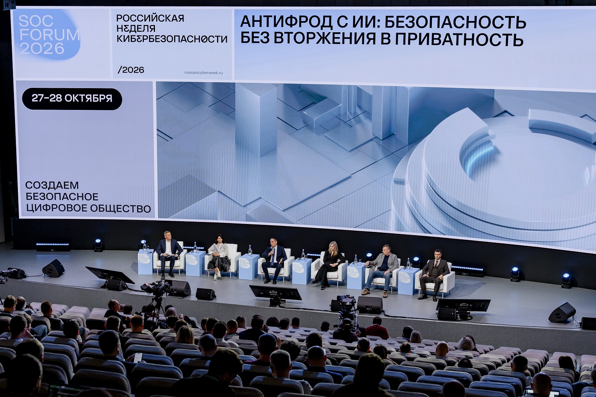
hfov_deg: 33.4
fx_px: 991
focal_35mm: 60
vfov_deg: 22.7
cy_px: 217
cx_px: 267
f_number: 4.5
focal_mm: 52
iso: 800
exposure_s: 1/320
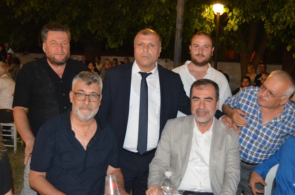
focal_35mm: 42
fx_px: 343
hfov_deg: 46.5
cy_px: 98
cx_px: 148
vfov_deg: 31.7
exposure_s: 1/60
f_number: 4
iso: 3200
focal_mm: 28
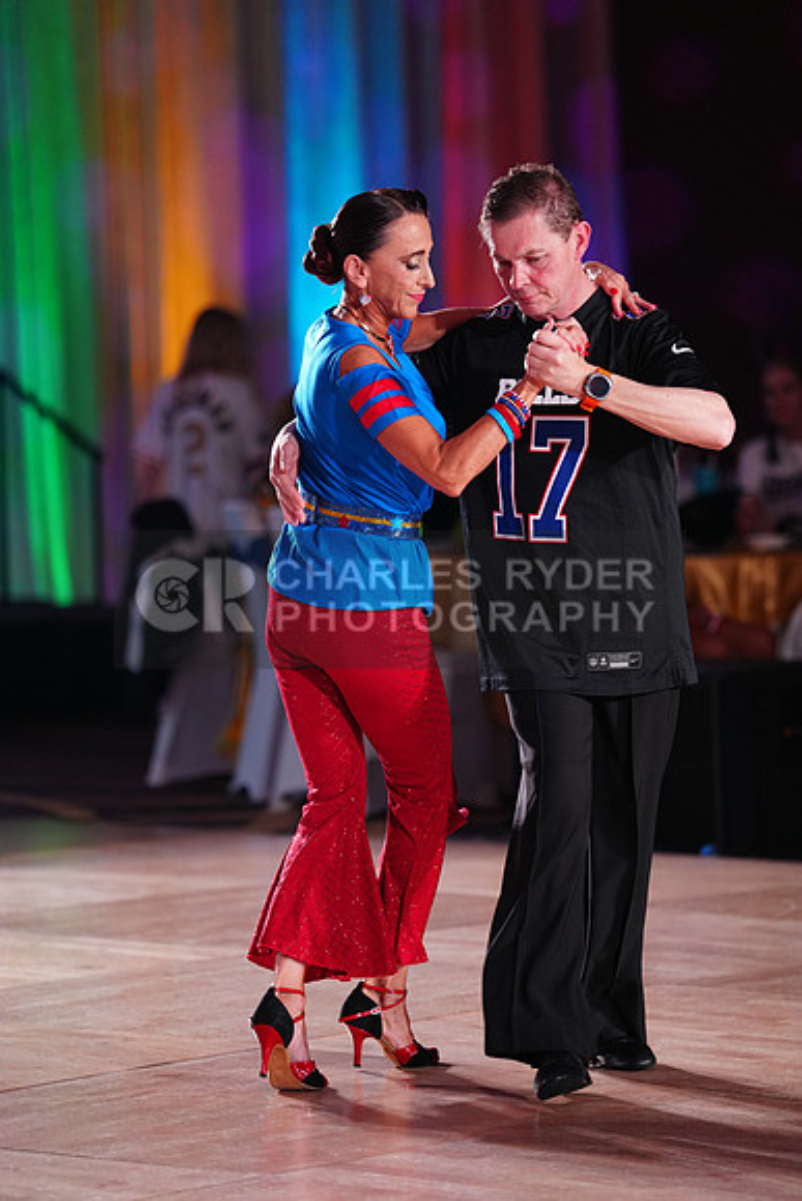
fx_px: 5410
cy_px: 600
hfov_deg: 8.5
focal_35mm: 162
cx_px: 401
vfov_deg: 12.7
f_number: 2.8
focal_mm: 162
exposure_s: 1/500
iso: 2000
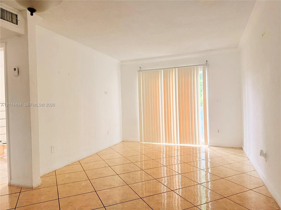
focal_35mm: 24
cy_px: 105
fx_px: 195
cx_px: 140
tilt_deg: -0.4
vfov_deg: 56.8
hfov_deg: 71.6
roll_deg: +2.2
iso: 320
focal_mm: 6.76
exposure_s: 1/60
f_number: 1.78
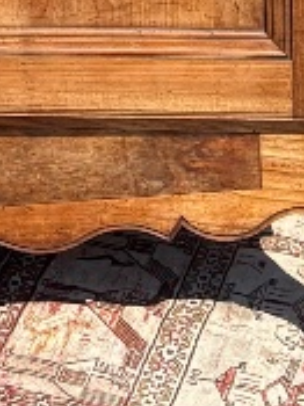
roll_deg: -0.8
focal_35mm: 178
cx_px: -299
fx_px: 2087
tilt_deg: +2.5
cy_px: -896
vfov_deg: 8.7
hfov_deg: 8.0
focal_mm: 5.96
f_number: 1.6
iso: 50
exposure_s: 1/2283
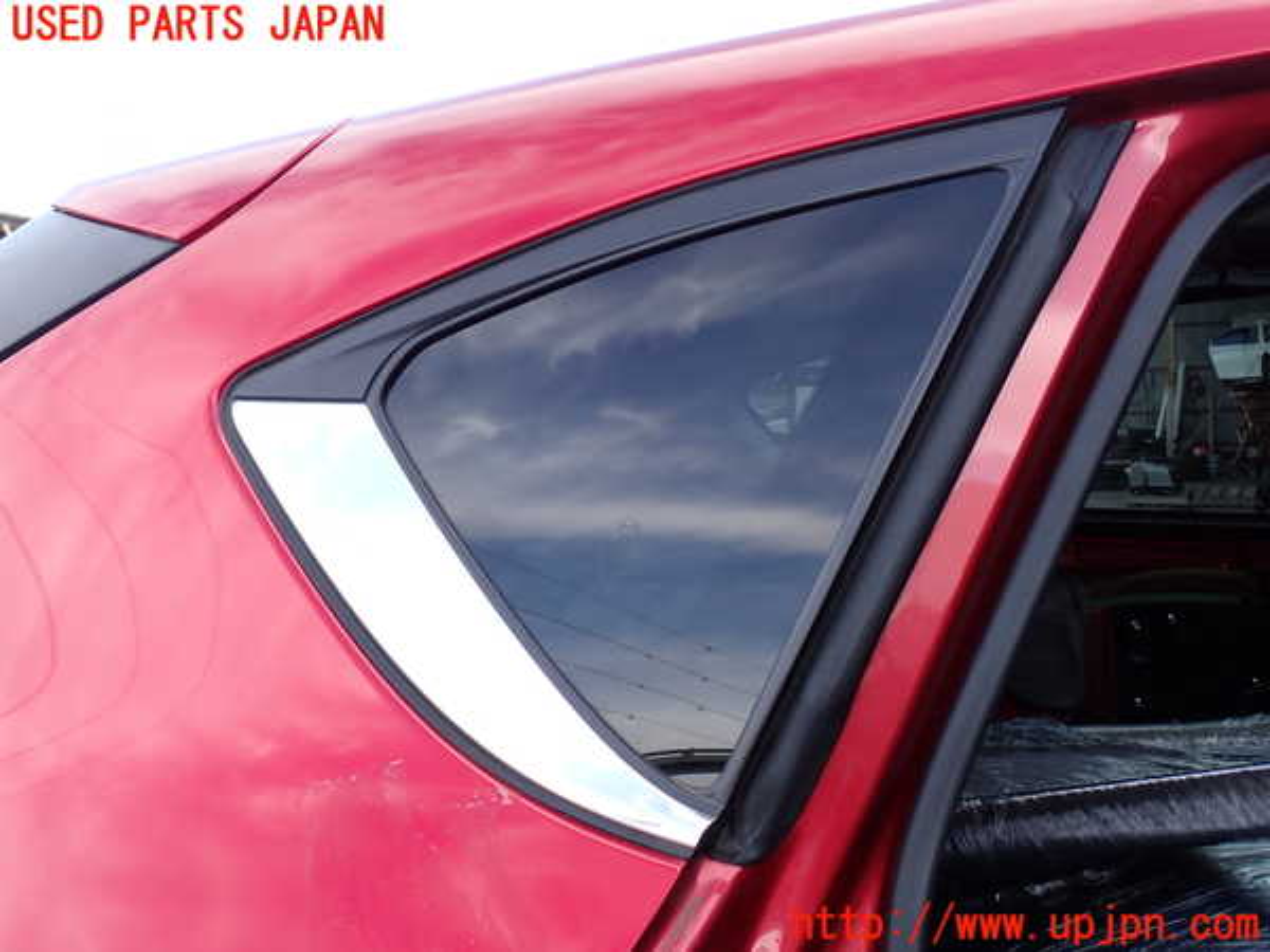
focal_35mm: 32
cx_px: 635
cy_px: 476
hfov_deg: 56.8
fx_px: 1174
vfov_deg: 44.2
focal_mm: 5.79
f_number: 3.2
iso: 100
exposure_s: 1/80
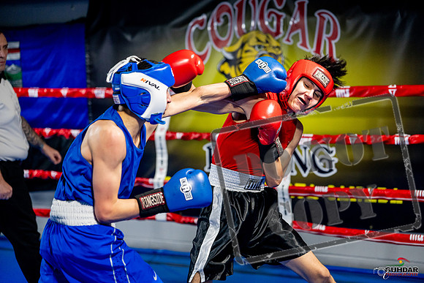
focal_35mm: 76
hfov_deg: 26.6
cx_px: 212
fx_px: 895
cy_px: 142
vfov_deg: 18.0
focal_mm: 76
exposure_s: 1/1000
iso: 4000
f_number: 2
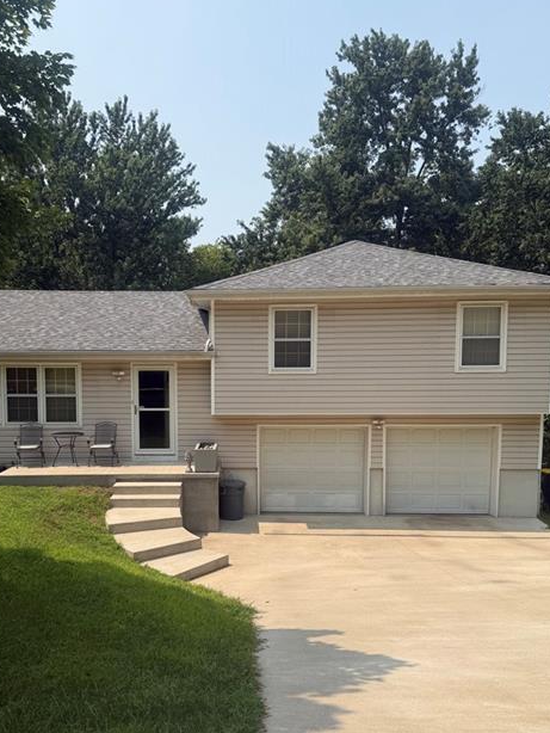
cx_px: 230
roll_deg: +0.0
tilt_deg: -4.1
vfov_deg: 59.8
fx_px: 635
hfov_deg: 46.7
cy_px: 409
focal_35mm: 30
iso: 80
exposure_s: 1/4975
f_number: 1.78
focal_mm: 6.76
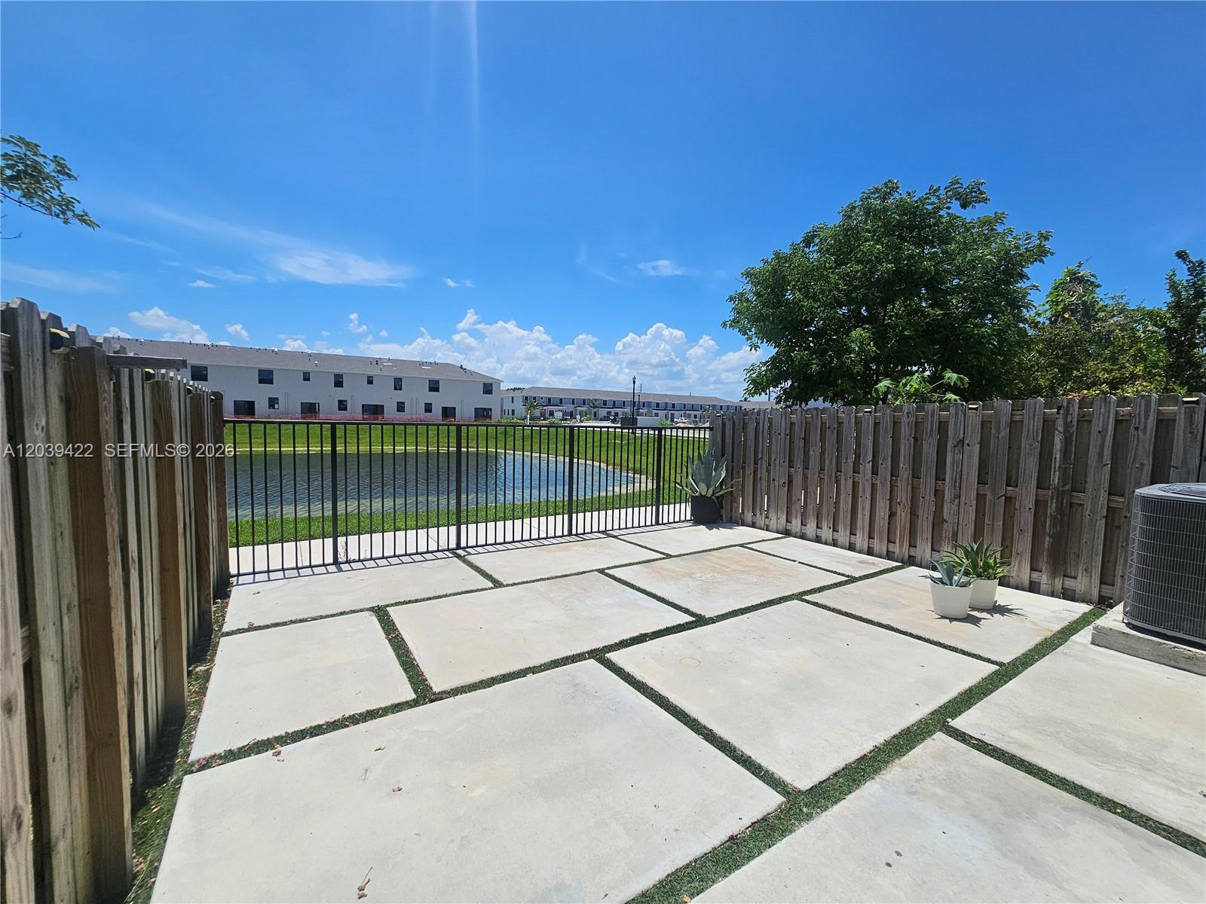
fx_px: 453
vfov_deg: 89.9
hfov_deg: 106.2
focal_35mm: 13
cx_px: 603
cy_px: 452
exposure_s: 1/5061
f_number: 2.2
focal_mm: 2.2
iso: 50
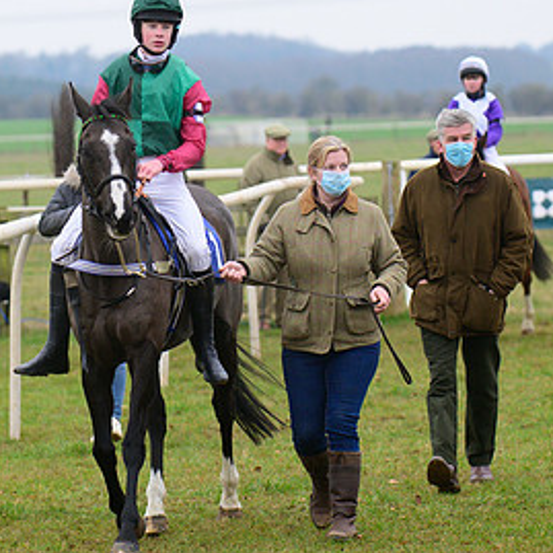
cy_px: 212
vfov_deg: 5.9
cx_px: 147
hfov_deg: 5.9
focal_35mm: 299
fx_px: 5404
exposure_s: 1/640
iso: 1250
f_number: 5
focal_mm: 140
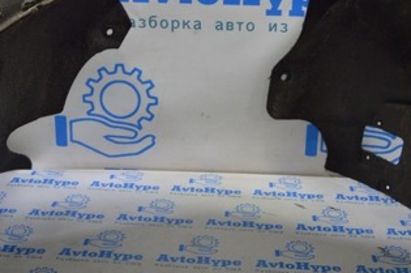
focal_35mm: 67
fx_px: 764
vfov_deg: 20.1
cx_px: 196
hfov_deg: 30.1
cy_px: 59
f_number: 5.6
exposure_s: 1/20
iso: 400
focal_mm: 22
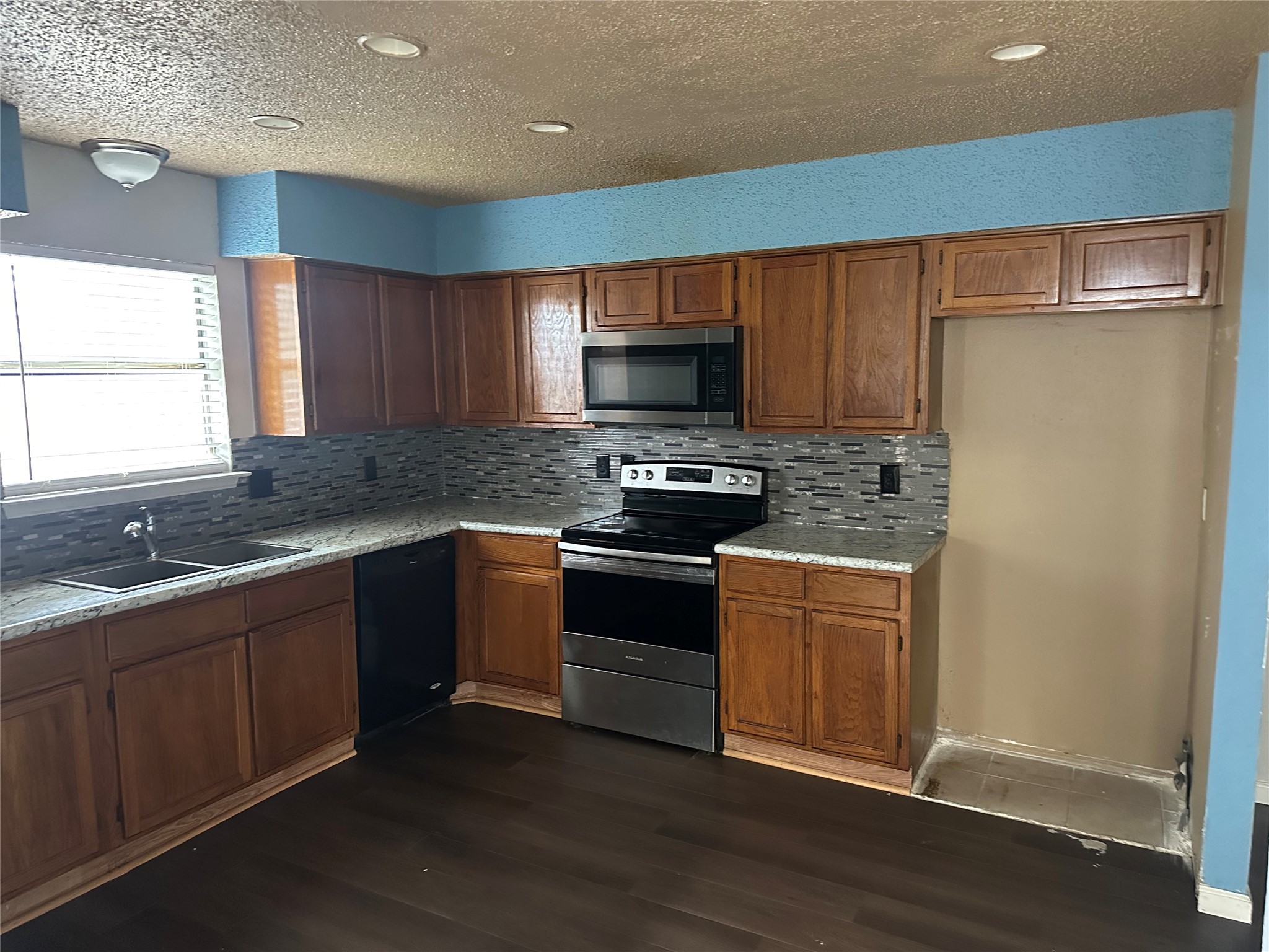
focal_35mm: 24
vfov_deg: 56.8
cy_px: 476
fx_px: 880
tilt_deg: -5.5
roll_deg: +1.5
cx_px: 634
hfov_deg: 71.6
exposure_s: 1/44
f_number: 1.78
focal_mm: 6.86
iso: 1000
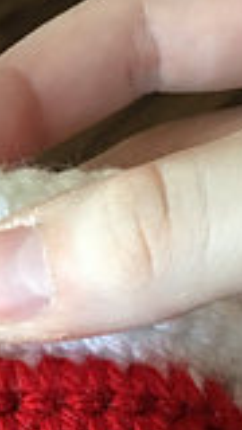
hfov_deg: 12.1
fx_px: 1129
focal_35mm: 99
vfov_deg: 21.2
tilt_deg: -45.3
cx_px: 9
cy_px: 363
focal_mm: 4.15
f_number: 2.2
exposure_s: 1/10
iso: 100
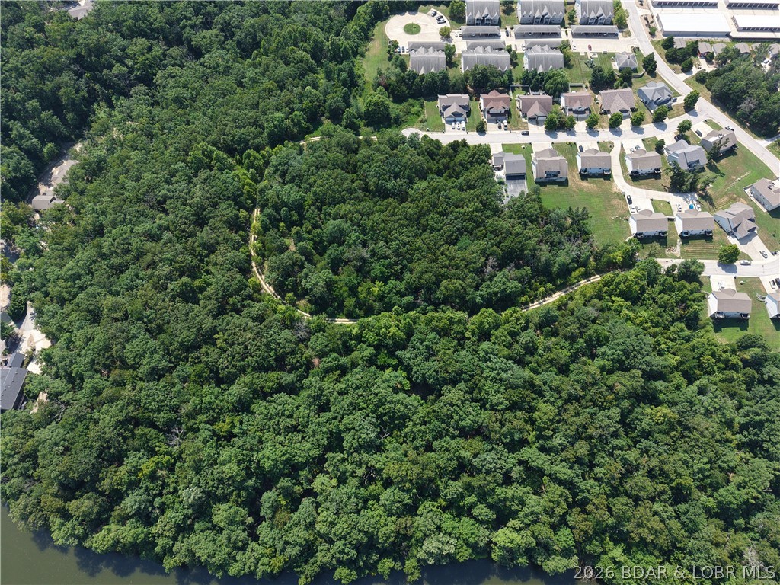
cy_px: 292
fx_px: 541
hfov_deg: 71.6
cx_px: 390
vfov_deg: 56.8
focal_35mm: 24
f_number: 1.8
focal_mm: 8.67
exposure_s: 1/1600
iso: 130
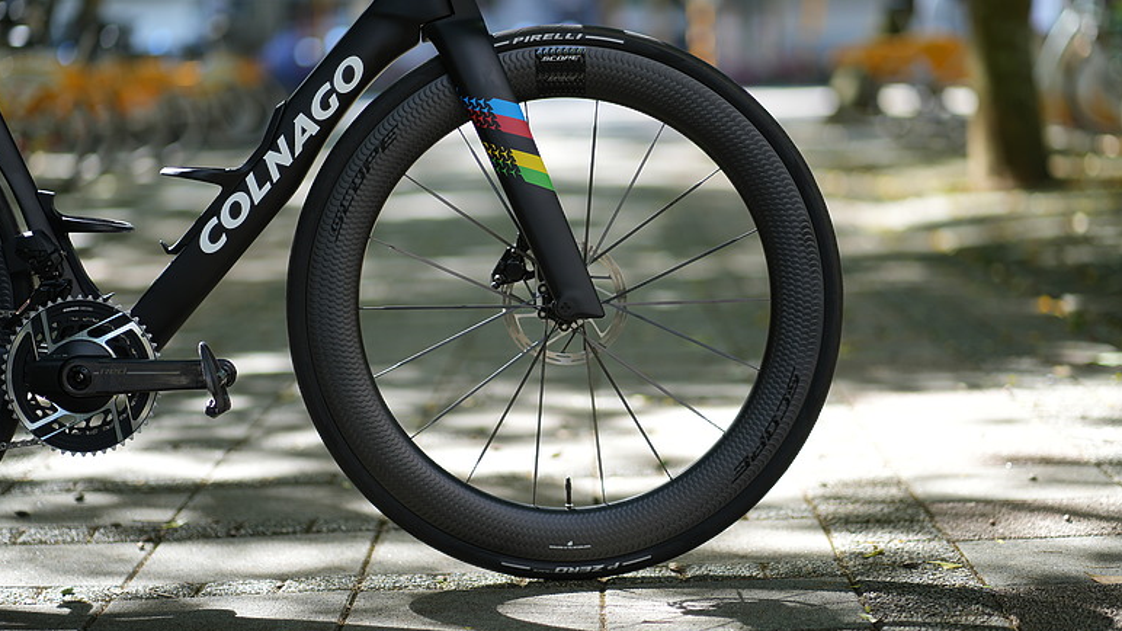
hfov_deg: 23.7
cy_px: 273
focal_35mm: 90
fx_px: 2677
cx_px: 558
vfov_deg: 13.4
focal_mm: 85
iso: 100
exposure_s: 1/250
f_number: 1.8
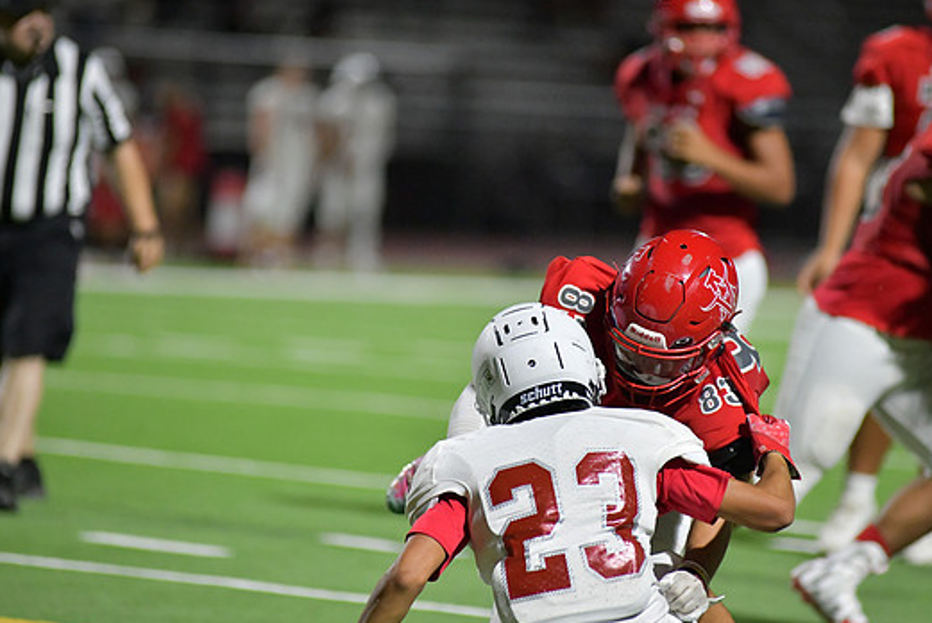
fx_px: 8651
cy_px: 330
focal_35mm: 334
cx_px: 512
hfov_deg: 6.2
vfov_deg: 4.1
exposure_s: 1/1250
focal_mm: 300
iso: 7200
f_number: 4
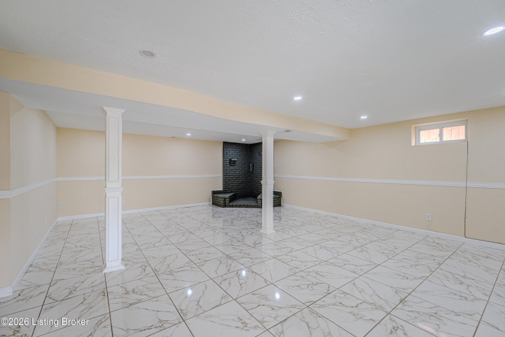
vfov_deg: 81.2
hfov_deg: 104.3
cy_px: 168
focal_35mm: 14
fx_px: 196
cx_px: 252
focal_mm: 14
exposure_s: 1/40
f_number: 9
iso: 100
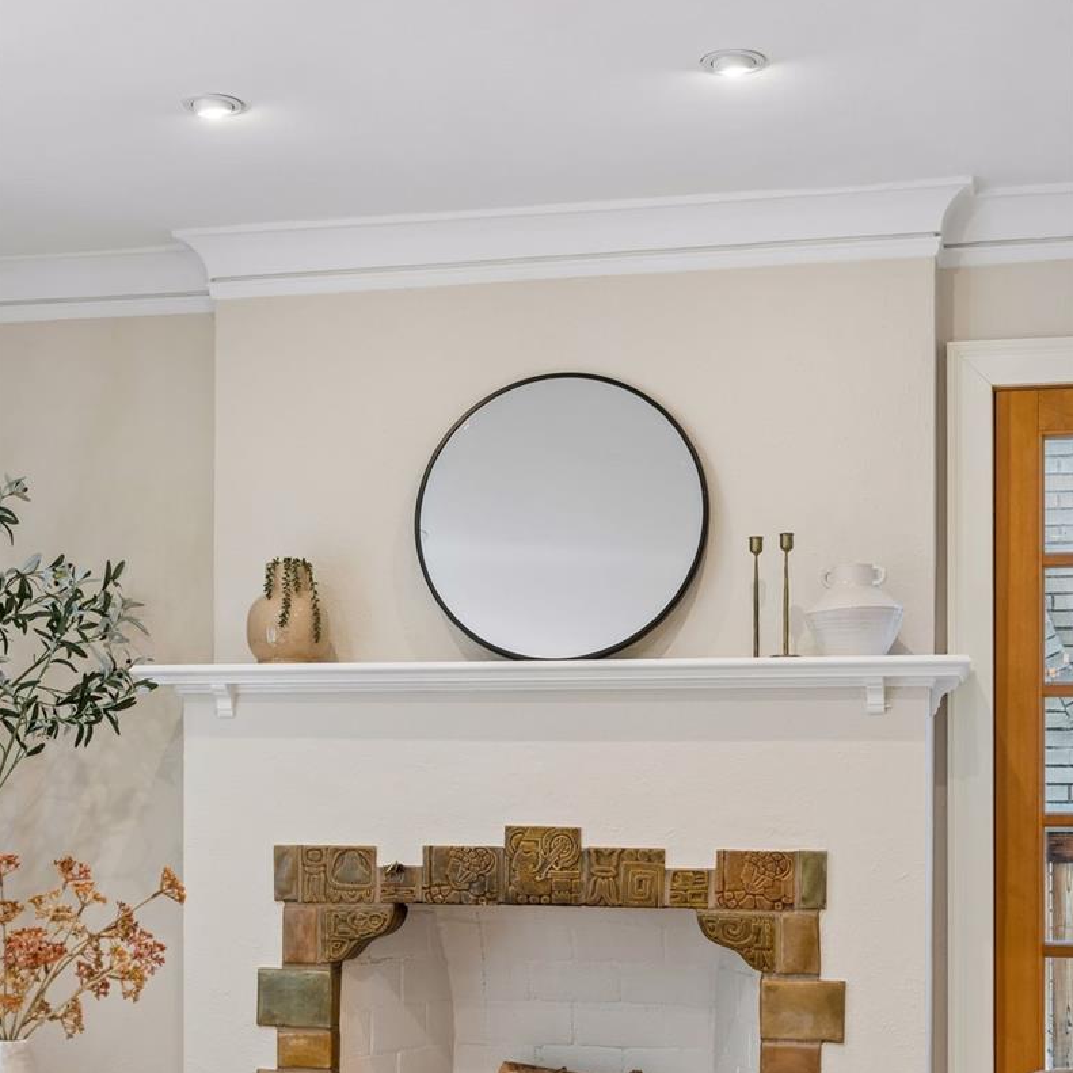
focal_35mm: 58
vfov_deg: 29.3
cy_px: 741
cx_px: 534
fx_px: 2034
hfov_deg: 29.6
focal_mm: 45
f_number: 9
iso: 400
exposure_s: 1/15
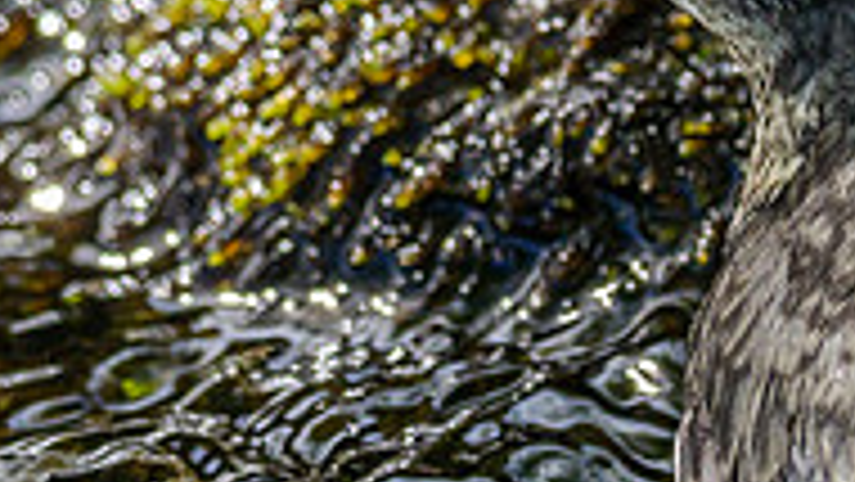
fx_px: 57215
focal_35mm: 2523
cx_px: 881
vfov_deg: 0.5
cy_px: -92
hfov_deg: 0.9
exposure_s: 1/800
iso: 320
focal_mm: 300
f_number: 4.5
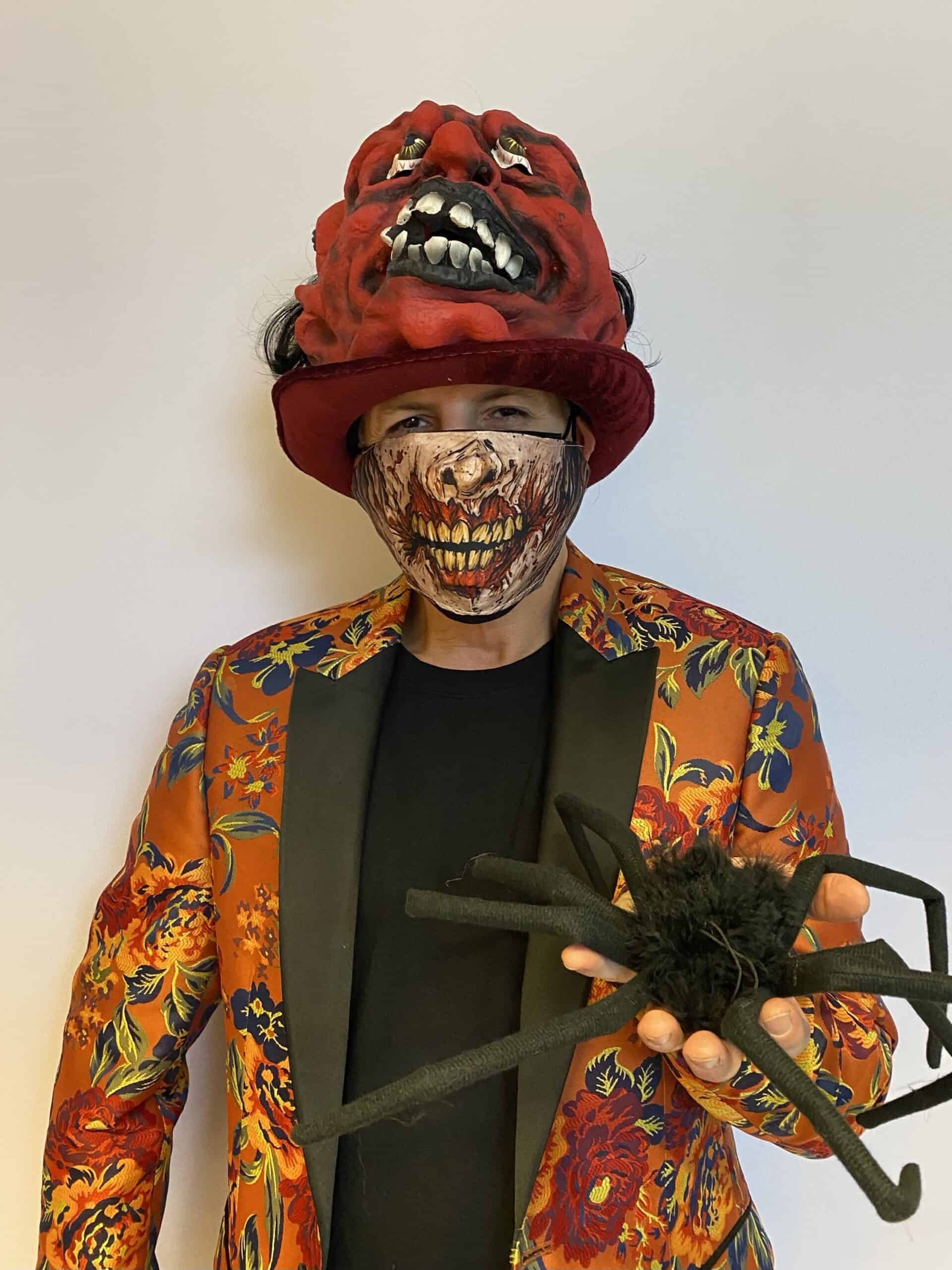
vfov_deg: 67.3
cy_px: 635
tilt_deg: +6.1
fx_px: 953
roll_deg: +1.1
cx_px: 476
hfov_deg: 53.1
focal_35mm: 26
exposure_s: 1/50
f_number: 1.8
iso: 320
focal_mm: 4.25
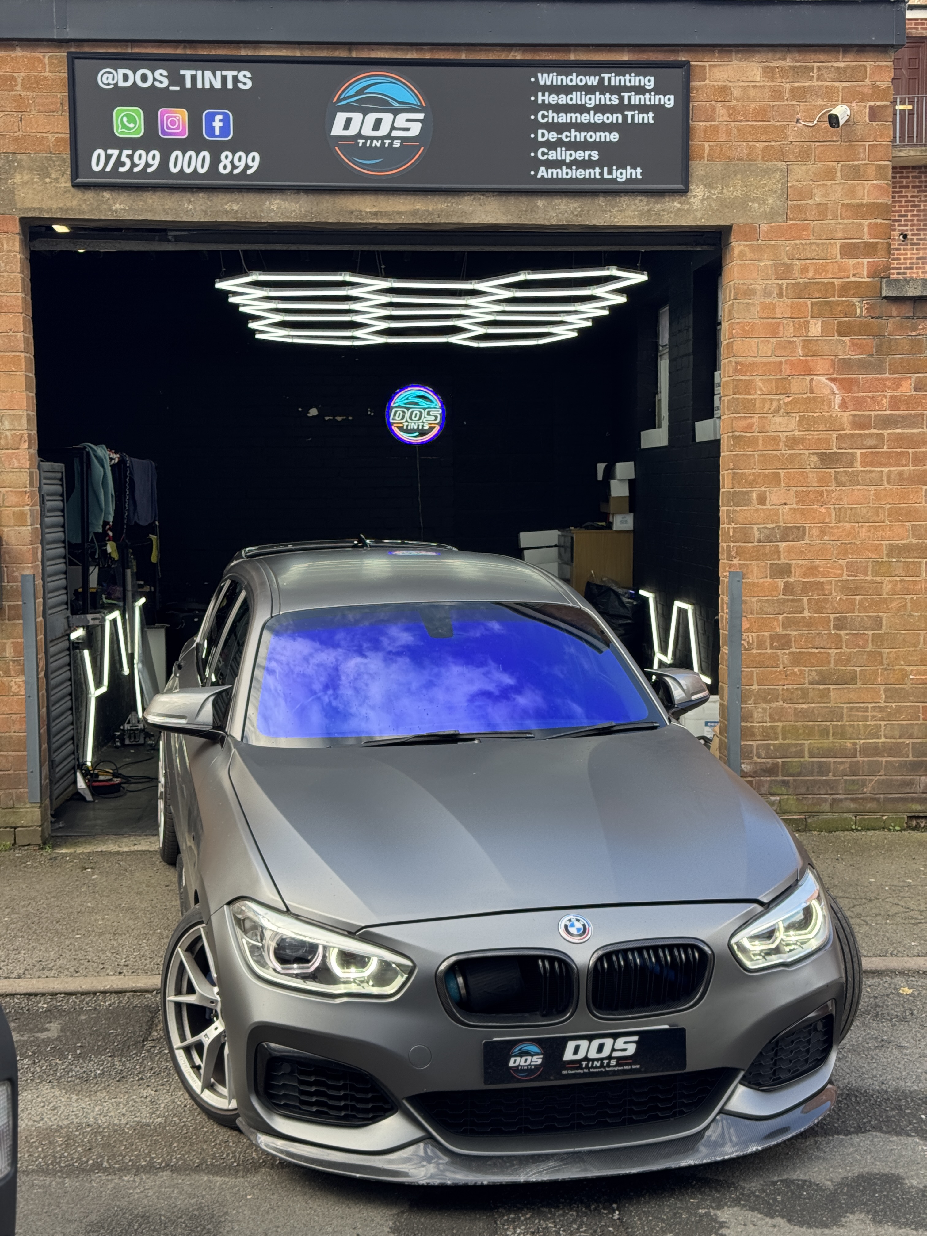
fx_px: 1714
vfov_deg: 39.7
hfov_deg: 30.3
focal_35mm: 48
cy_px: 618
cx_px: 464
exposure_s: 1/495
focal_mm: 6.76
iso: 80
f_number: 1.78
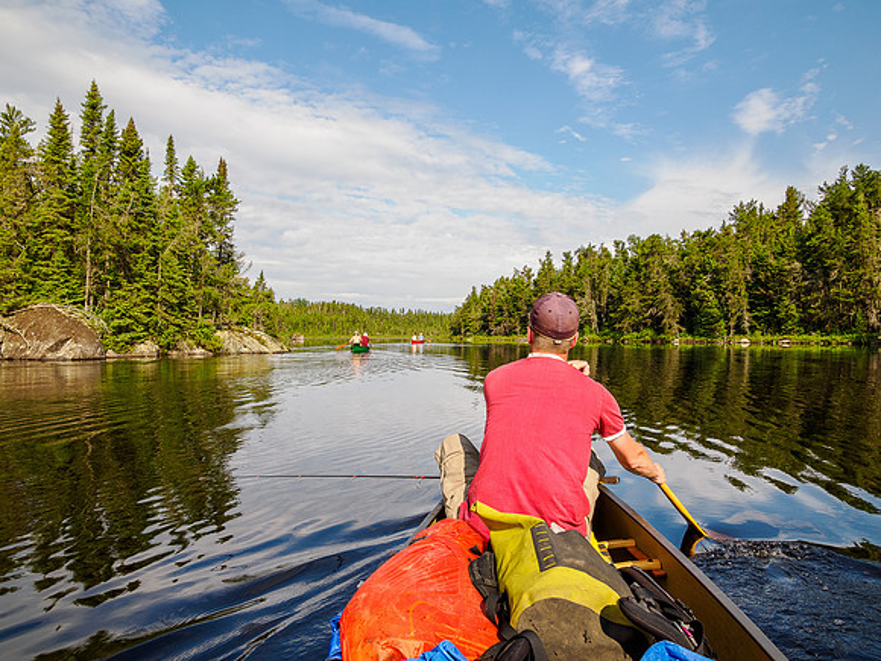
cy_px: 330
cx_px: 440
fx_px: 611
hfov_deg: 71.6
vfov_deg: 56.8
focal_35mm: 24
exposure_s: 1/200
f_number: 8
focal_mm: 12
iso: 200
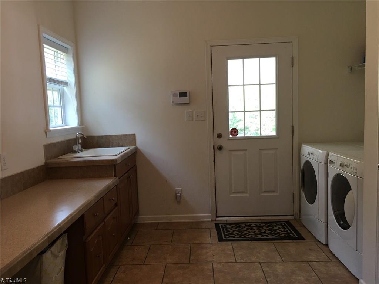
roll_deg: +2.2
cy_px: 142
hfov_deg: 61.7
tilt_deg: -4.7
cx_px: 190
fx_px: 318
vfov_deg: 48.2
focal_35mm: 29
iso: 40
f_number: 2.2
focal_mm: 4.15
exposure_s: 1/30
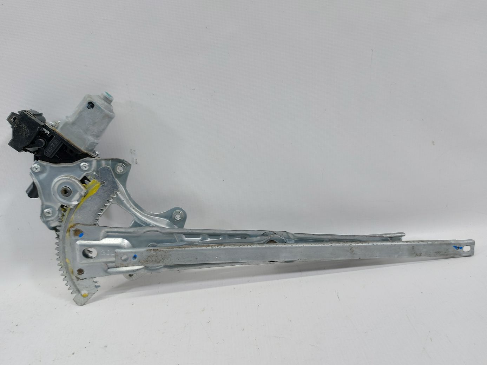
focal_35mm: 24
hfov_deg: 71.6
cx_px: 244
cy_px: 182
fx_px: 338
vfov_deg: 56.8
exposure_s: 1/50
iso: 80
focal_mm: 5.23
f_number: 1.8
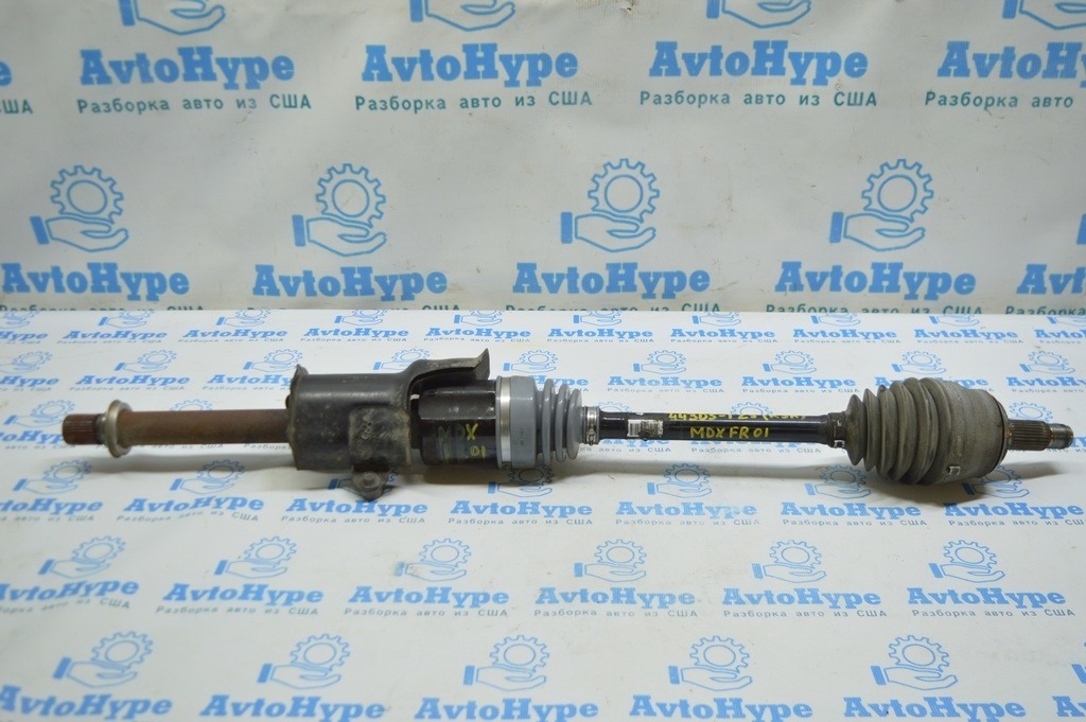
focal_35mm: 36
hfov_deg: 53.2
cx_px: 543
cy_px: 361
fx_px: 1085
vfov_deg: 36.8
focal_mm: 24
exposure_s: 1/60
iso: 400
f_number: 4
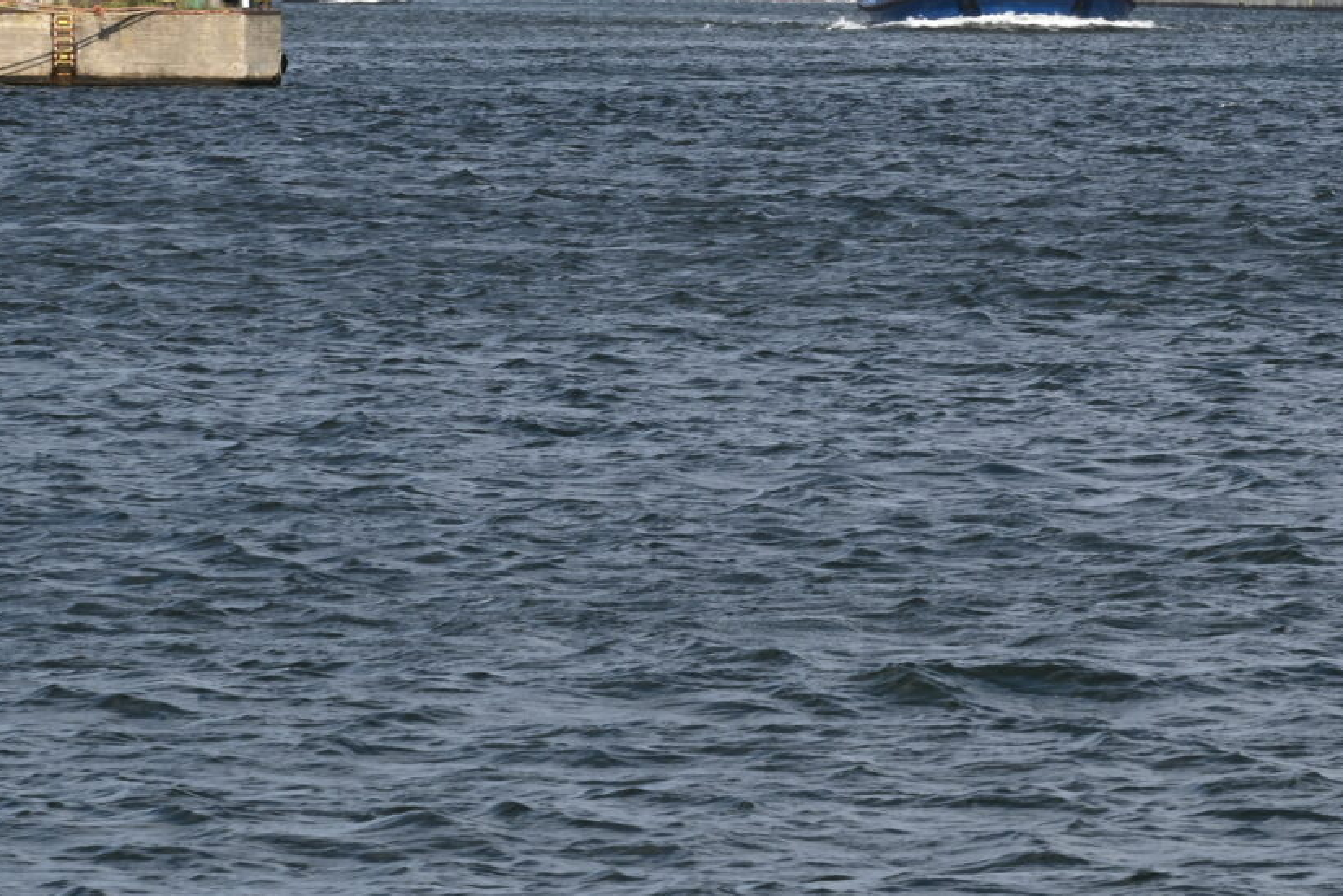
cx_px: 1836
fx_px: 13879
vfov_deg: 3.7
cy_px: 212
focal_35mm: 372
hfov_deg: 5.5
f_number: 18
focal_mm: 120
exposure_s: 1/125
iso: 160
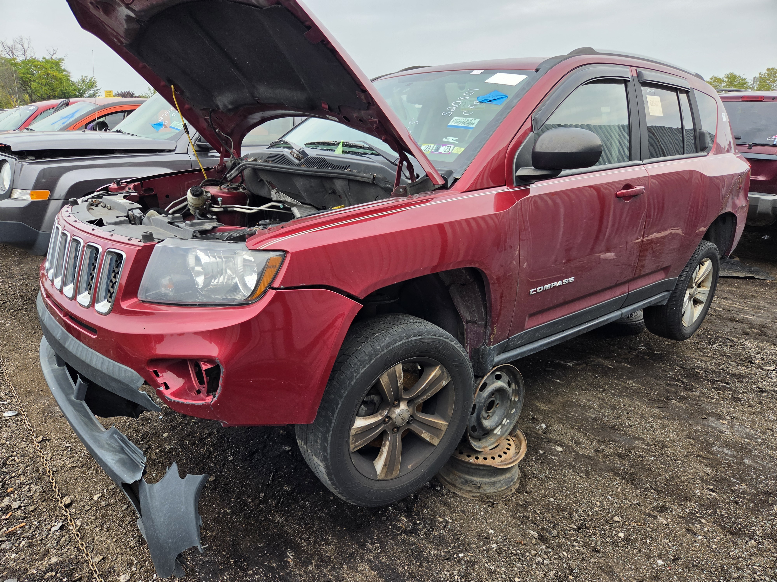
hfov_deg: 73.9
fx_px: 516
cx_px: 388
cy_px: 291
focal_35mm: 23
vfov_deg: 58.9
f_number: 1.8
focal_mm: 5.4
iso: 80
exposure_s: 1/922
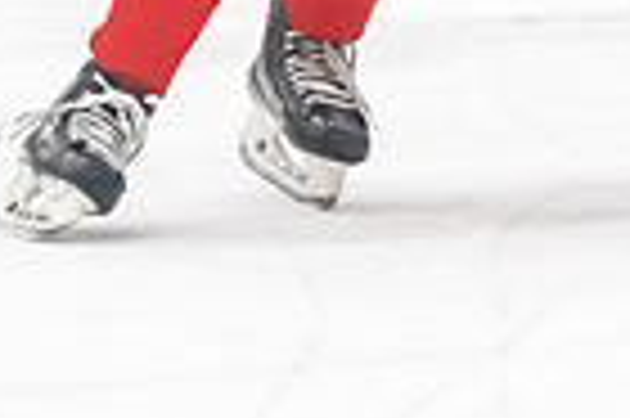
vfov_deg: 1.7
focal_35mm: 823
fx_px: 14386
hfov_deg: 2.5
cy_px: -405
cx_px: 541
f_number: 2.8
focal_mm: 105
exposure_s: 1/800
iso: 4000
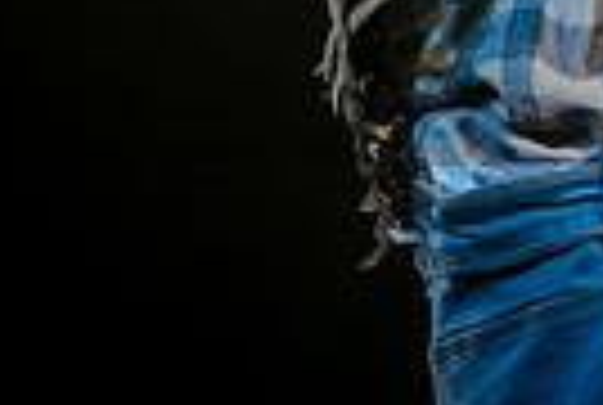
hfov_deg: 2.2
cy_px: -392
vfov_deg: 1.5
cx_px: 1295
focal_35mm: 944
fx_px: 15847
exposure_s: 1/250
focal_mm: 200
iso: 1600
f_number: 2.8
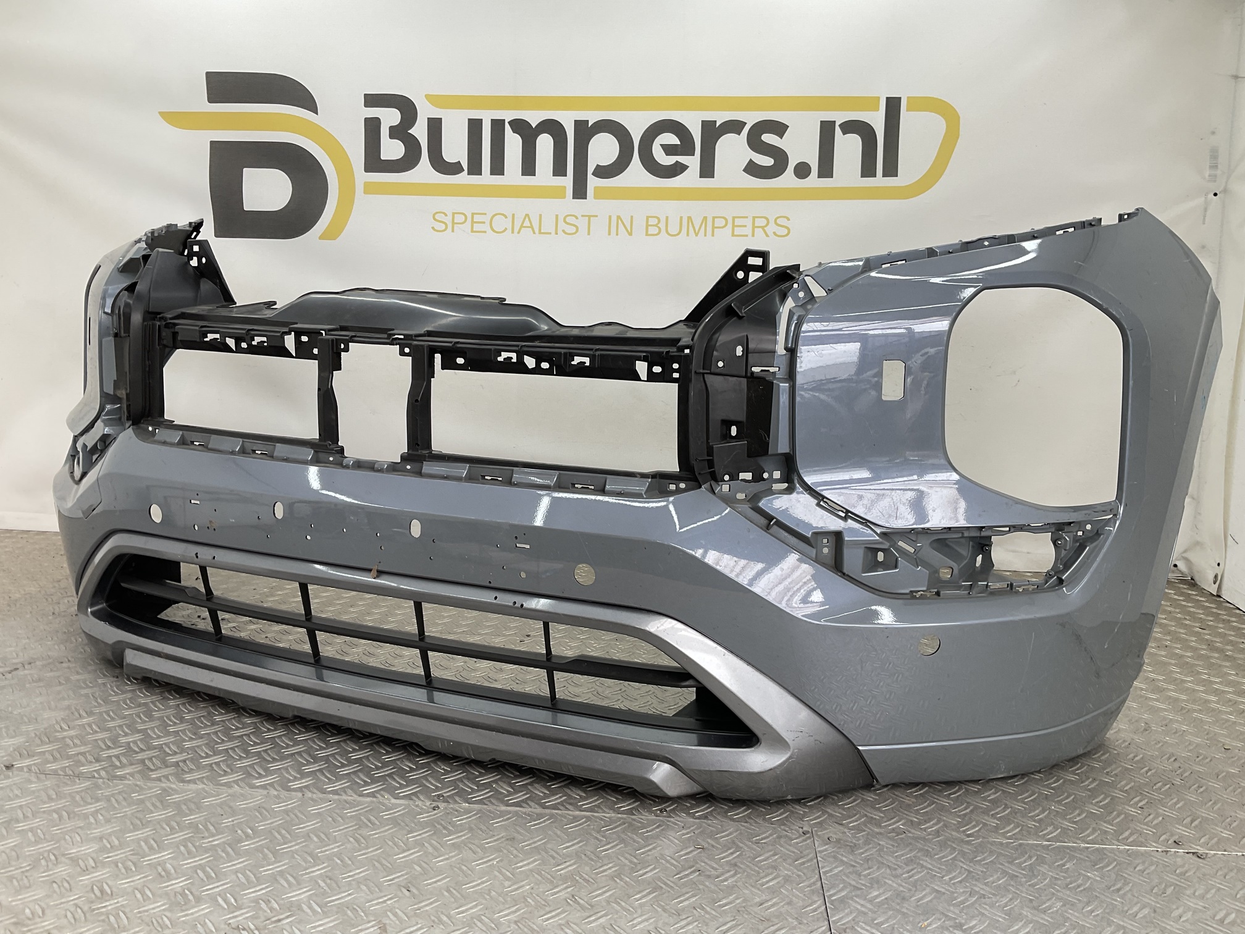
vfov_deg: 48.2
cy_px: 467
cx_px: 622
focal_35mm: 29
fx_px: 1043
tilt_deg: -10.7
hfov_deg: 61.7
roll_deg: -3.4
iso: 16
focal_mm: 3
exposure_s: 1/109
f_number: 1.8
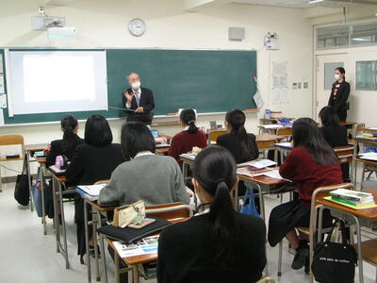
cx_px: 188
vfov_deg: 34.3
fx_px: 457
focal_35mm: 42
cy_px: 142
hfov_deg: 44.8
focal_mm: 7.1
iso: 50
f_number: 3
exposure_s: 1/6
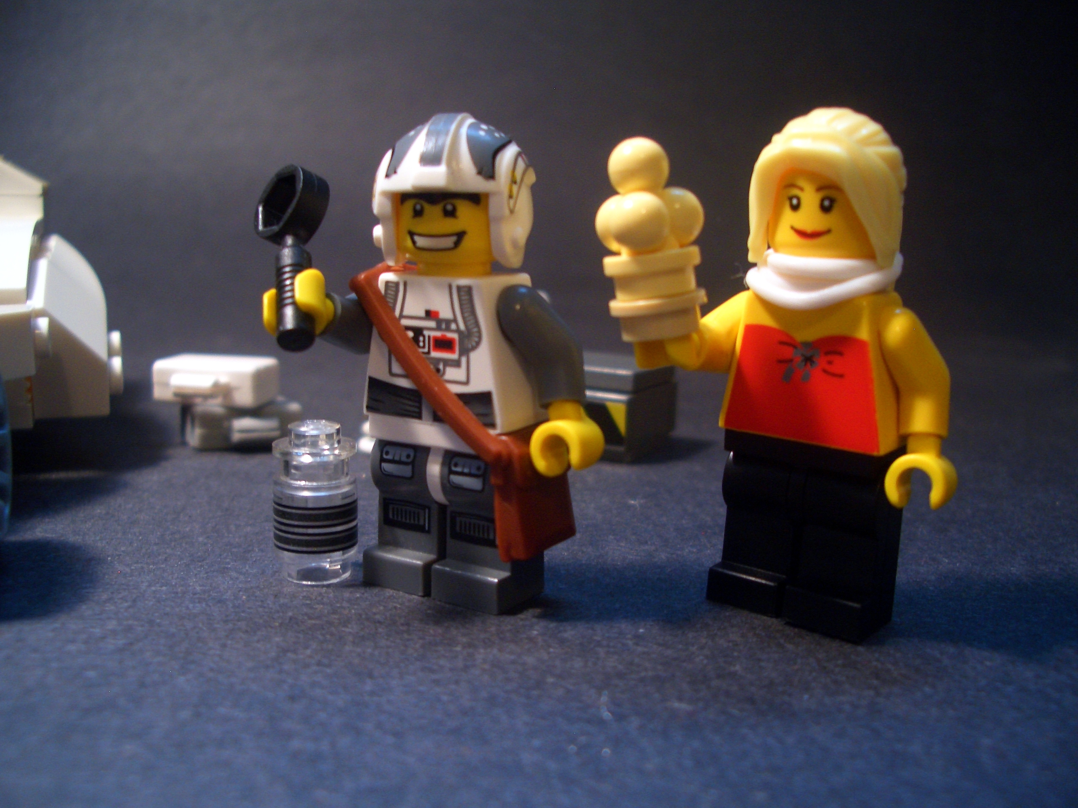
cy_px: 404
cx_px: 539
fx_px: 1090
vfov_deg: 40.7
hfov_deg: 52.6
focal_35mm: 35
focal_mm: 5.8
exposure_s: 1/8
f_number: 2.6
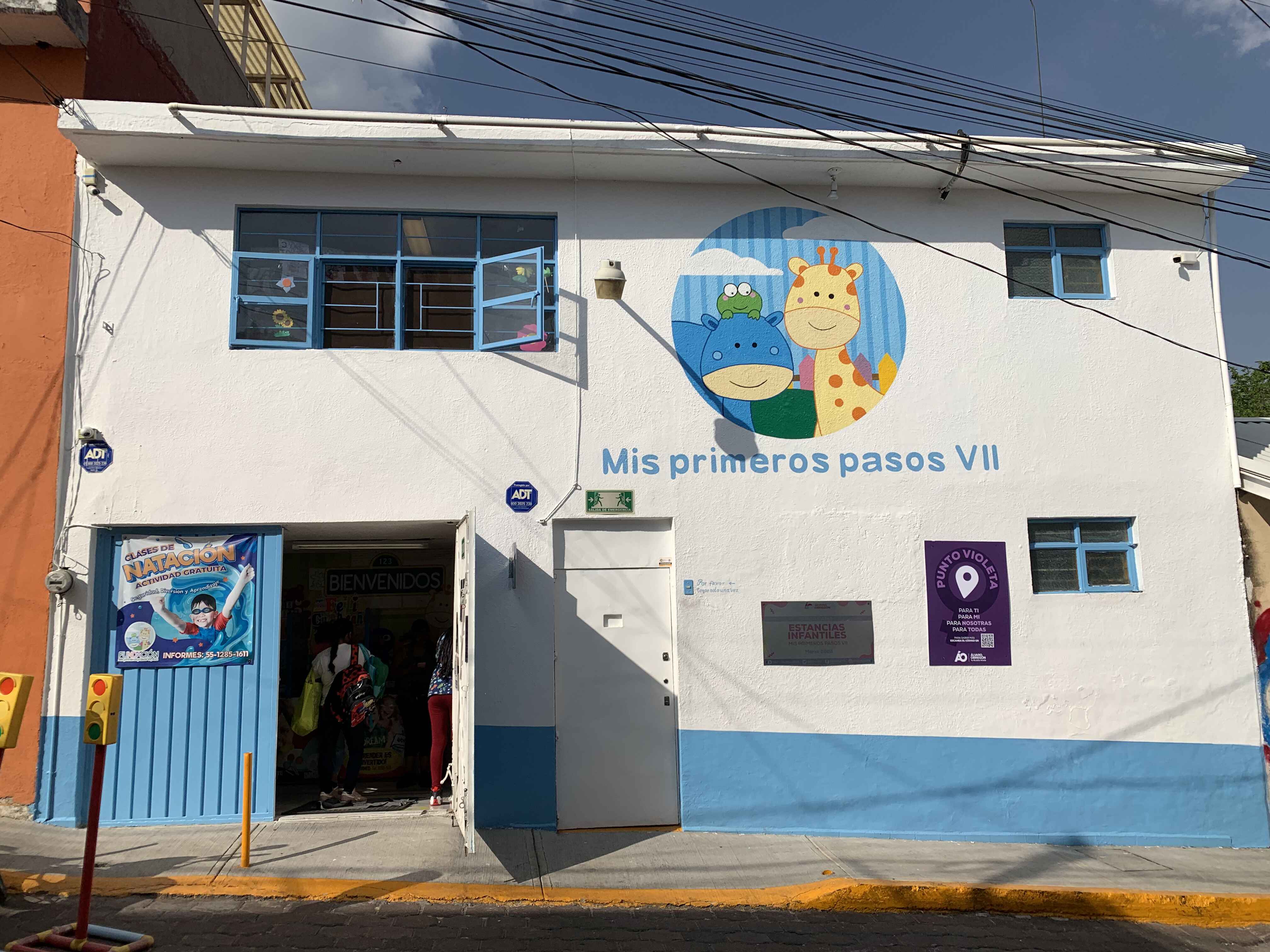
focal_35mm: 26
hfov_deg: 67.3
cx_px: 635
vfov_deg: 53.1
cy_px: 476
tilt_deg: +9.4
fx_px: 954
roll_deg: +0.6
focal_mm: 4.25
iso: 25
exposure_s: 1/5128
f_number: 1.8
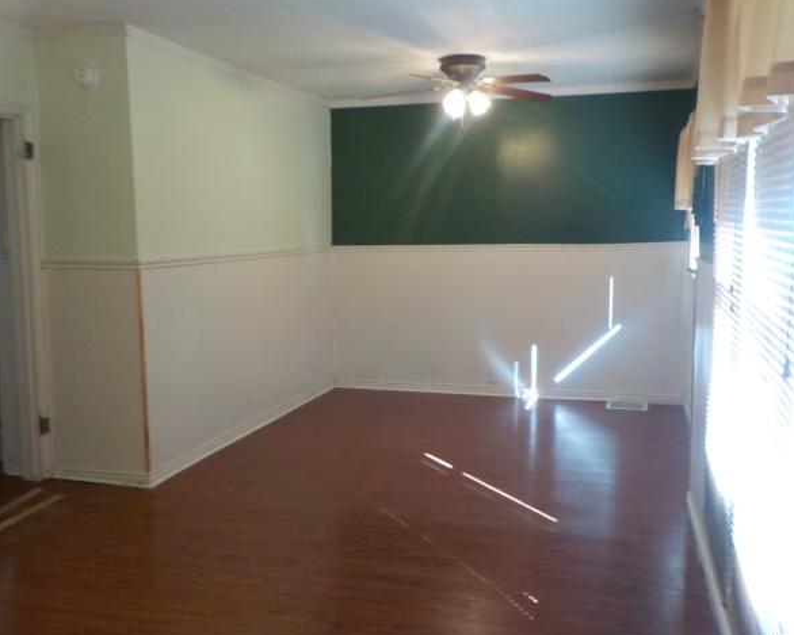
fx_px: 752
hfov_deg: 55.6
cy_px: 318
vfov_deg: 45.8
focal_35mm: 32
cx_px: 388
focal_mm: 4.1
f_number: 3.3
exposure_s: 1/30
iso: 200
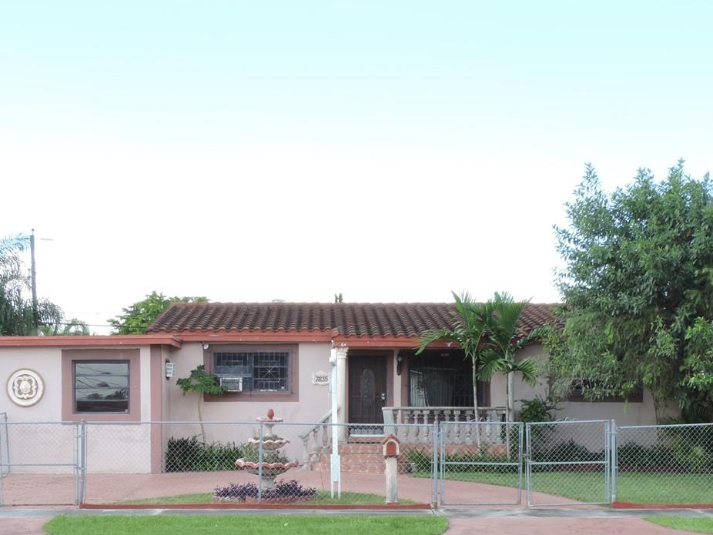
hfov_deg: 33.8
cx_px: 327
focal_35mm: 57
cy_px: 452
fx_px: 1174
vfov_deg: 25.1
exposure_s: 1/50
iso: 80
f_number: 6.3
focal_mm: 5.8
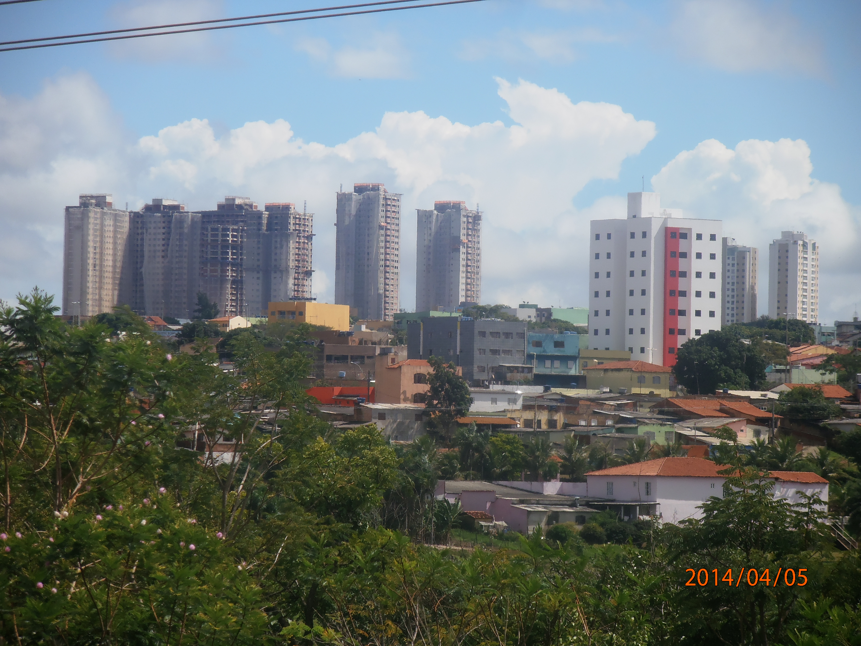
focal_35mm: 218
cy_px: 323
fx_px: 5422
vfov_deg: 6.8
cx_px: 430
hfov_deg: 9.1
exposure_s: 1/640
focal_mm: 38.58
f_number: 5.7
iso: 80
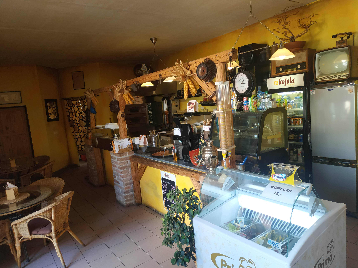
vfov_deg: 56.8
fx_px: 248
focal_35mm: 24
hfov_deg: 71.6
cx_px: 179
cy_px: 134
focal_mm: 3.94
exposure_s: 1/50
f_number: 1.9
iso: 250
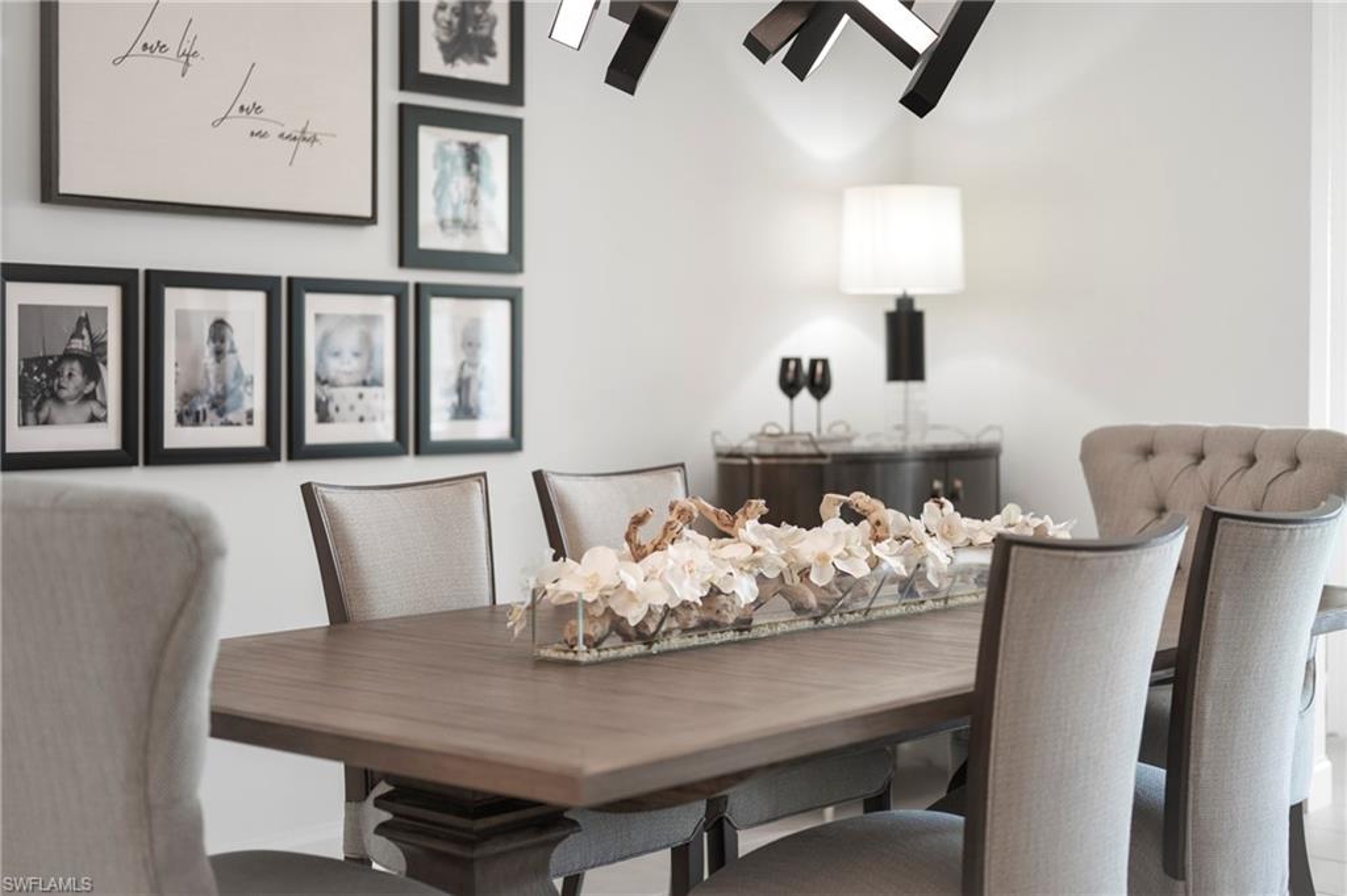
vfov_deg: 27.0
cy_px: 448
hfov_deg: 39.6
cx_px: 674
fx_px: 1870
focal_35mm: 50
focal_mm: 50
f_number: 1.8
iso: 200
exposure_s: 1/125
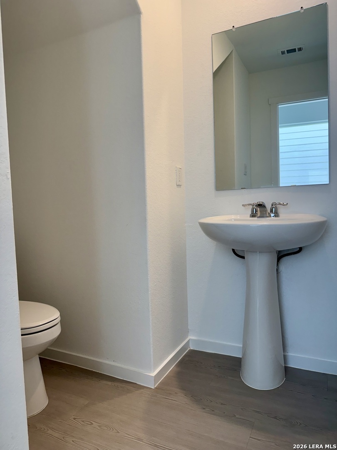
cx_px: 168
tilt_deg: -3.3
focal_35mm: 24
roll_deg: +1.2
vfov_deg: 71.6
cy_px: 225
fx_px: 312
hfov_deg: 56.8
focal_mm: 6.76
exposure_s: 1/234
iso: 125
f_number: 1.78
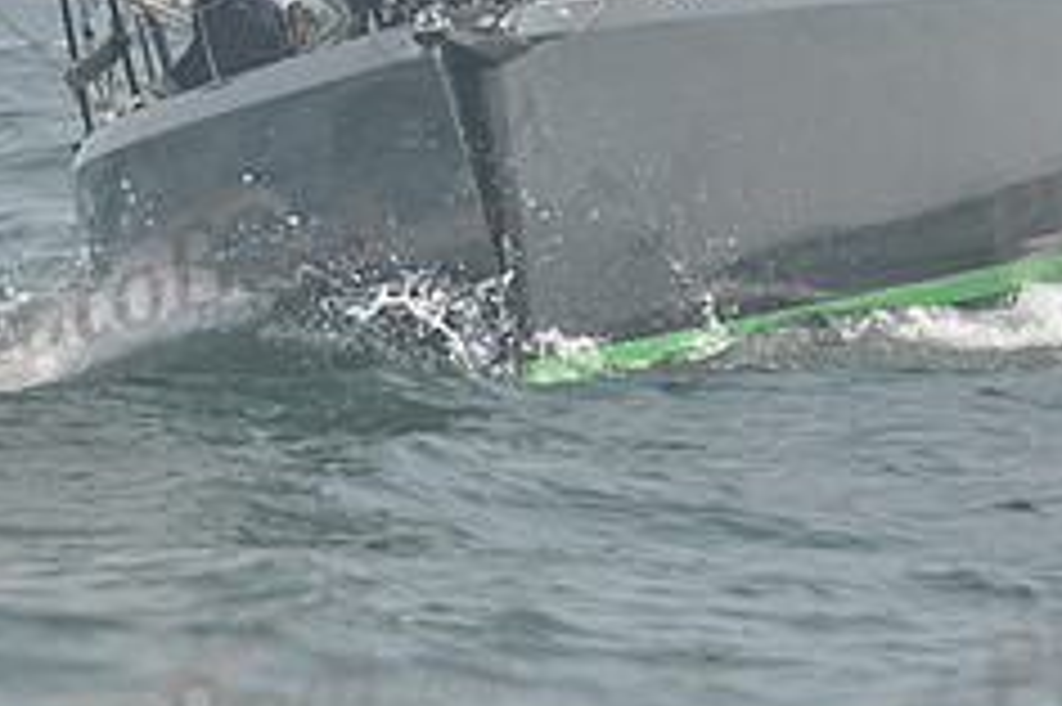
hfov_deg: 3.5
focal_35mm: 590
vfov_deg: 2.3
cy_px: -20
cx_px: 752
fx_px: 17392
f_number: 8
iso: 280
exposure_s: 1/1000
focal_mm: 240
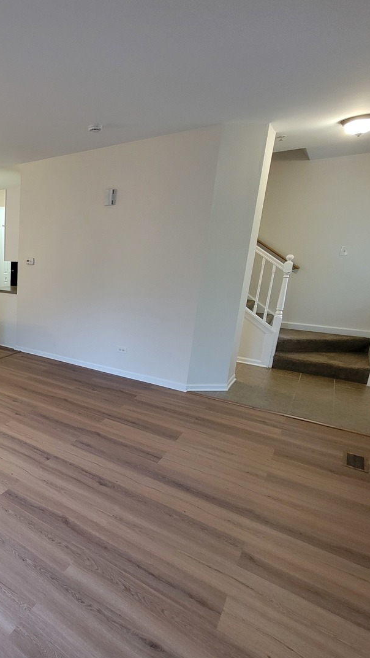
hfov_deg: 45.6
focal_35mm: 19
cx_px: -26
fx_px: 331
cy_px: 330
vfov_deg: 89.6
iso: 250
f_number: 2.2
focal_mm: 2.2
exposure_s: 1/60
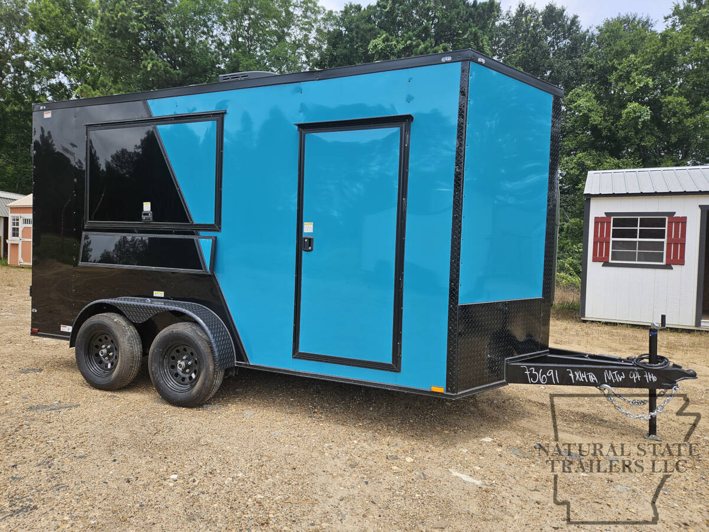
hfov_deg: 73.9
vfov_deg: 58.9
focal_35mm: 23
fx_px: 471
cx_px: 354
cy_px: 266
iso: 25
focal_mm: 5.4
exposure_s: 1/1033
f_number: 1.8
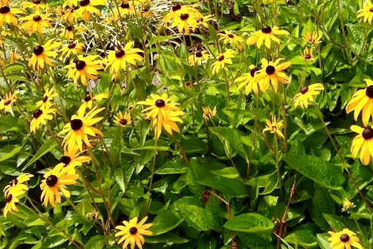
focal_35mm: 71
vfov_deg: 18.9
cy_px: 30
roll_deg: +0.5
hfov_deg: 27.8
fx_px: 736
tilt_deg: -16.7
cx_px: 308
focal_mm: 4.12
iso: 50
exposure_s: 1/821
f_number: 2.4
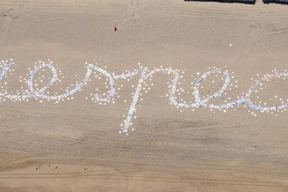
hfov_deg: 10.3
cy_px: 118
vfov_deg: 6.9
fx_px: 1591
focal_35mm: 199
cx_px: 137
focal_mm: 120
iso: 1250
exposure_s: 1/1000
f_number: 16
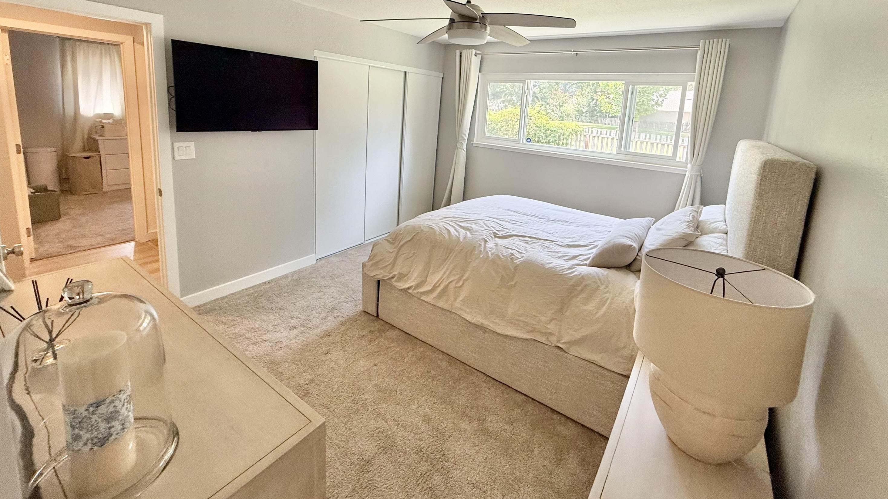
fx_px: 377
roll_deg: -3.3
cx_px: 460
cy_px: 162
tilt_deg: -7.4
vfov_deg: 65.1
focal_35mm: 16
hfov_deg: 99.3
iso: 160
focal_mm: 2.22
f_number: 2.2
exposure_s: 1/120
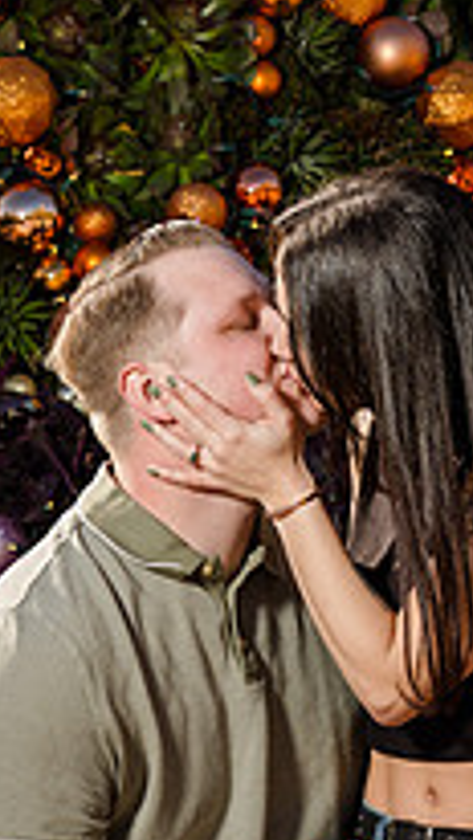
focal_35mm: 169
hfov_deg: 7.2
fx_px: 3765
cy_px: 347
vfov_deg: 12.7
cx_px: 204
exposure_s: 1/250
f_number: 5.6
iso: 50
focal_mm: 74
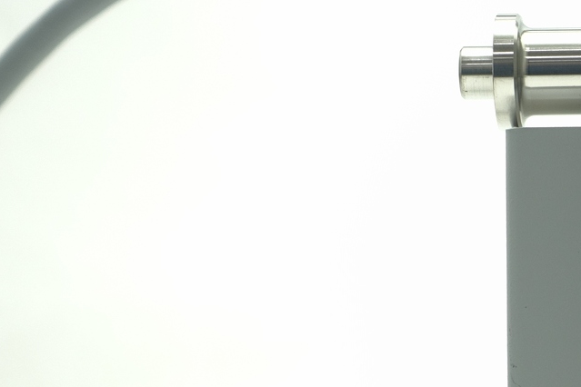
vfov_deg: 7.2
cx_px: 854
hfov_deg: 10.5
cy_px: 351
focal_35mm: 189
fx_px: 3050
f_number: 3.2
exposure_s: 1/15
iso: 100
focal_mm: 21.79
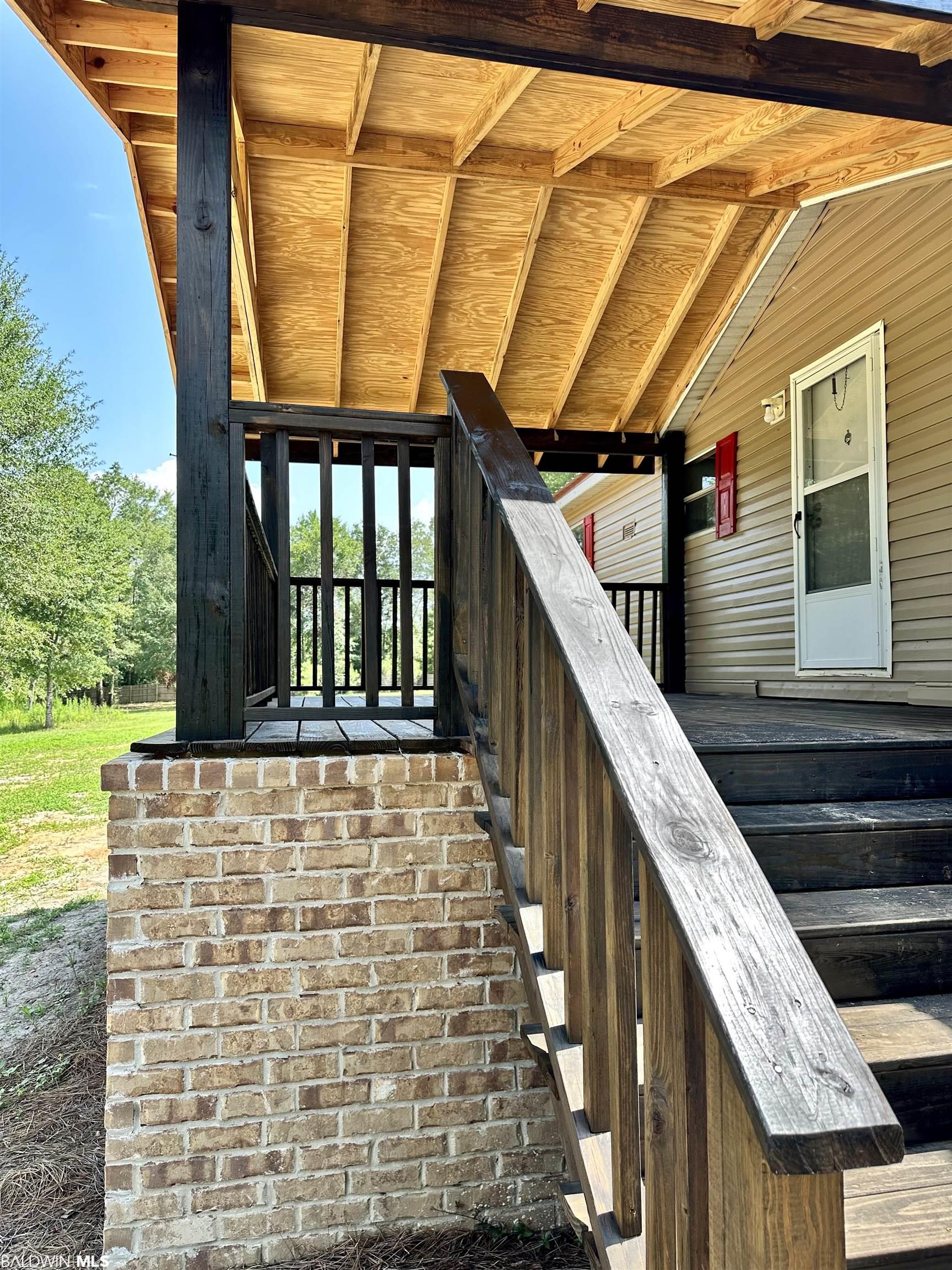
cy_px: 635
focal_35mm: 24
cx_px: 476
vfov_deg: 71.6
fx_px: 880
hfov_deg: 56.8
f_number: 1.78
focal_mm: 6.86
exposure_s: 1/745
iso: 80
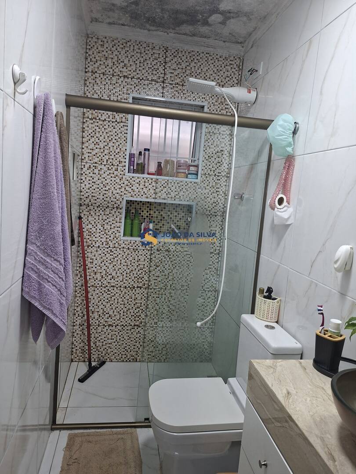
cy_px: 237
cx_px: 178
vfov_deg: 73.9
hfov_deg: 58.9
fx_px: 315
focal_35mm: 23
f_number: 1.8
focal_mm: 5.54
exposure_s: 1/40
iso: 250
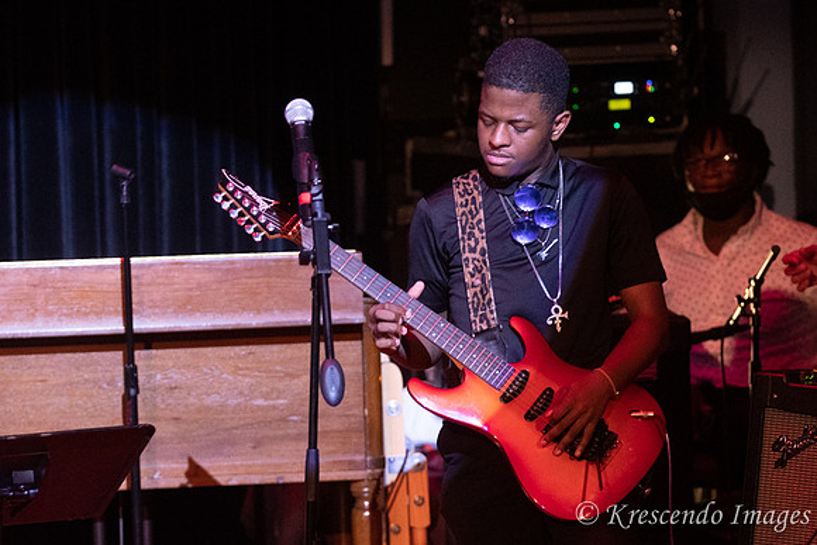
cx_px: 494
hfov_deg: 10.8
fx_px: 4321
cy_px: 256
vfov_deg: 7.2
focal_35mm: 190
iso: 6400
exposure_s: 1/200
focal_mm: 105
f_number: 2.8
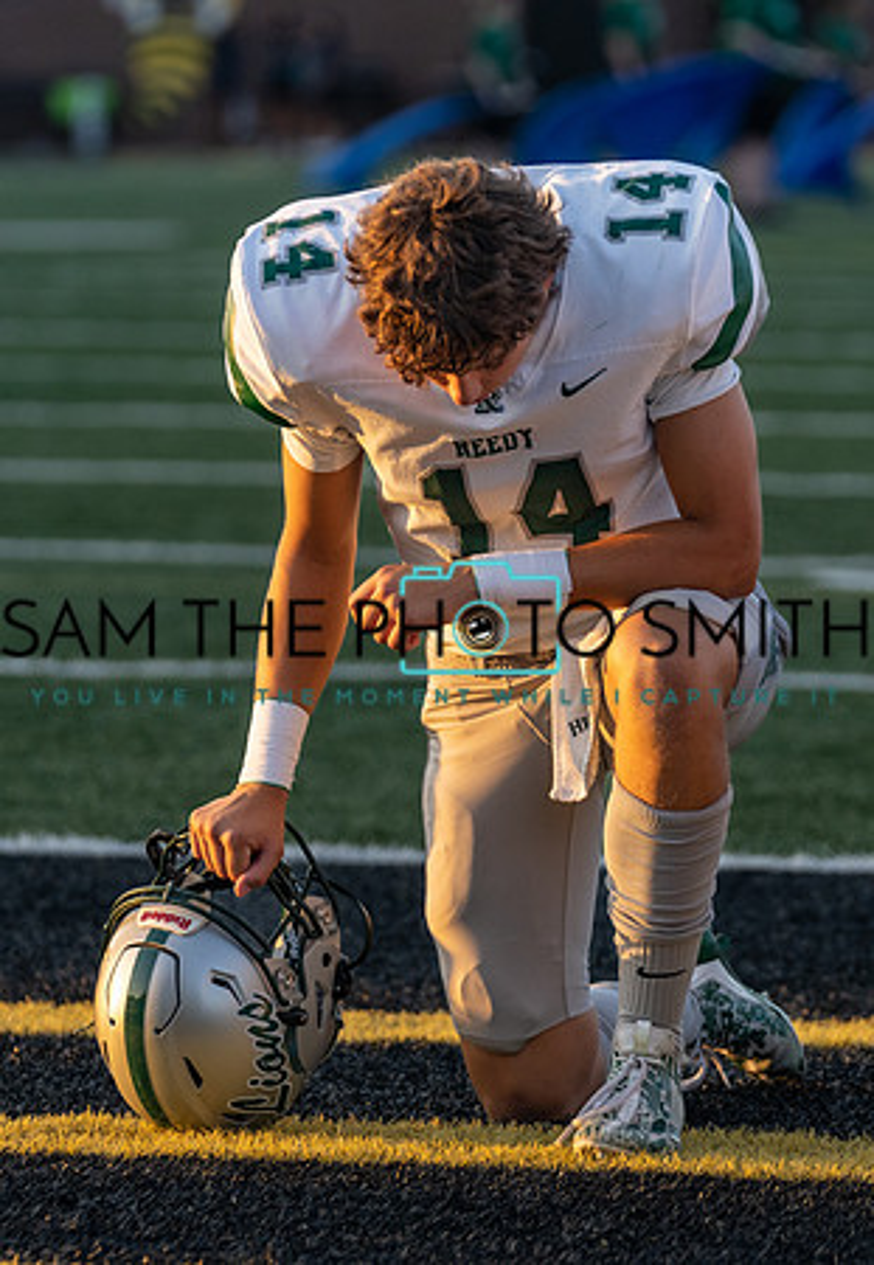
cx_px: 475
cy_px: 688
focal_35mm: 317
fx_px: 11260
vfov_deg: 6.4
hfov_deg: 4.4
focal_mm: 168
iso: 500
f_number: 3.5
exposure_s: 1/1000
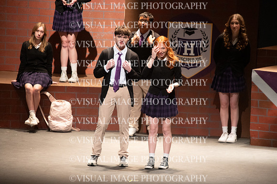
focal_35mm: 370
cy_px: 92
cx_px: 138
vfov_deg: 3.7
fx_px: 2845
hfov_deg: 5.6
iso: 10000
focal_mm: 370
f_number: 6.3
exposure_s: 1/200
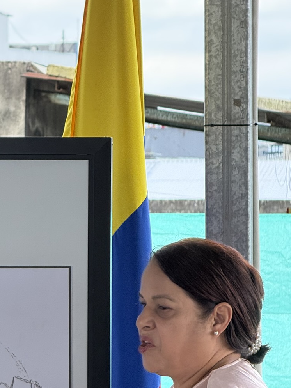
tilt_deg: -1.1
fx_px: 2769
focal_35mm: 247
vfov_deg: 8.0
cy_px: 296
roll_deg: -0.7
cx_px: 17
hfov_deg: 6.0
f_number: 2.8
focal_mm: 15.66
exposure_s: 1/361
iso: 64
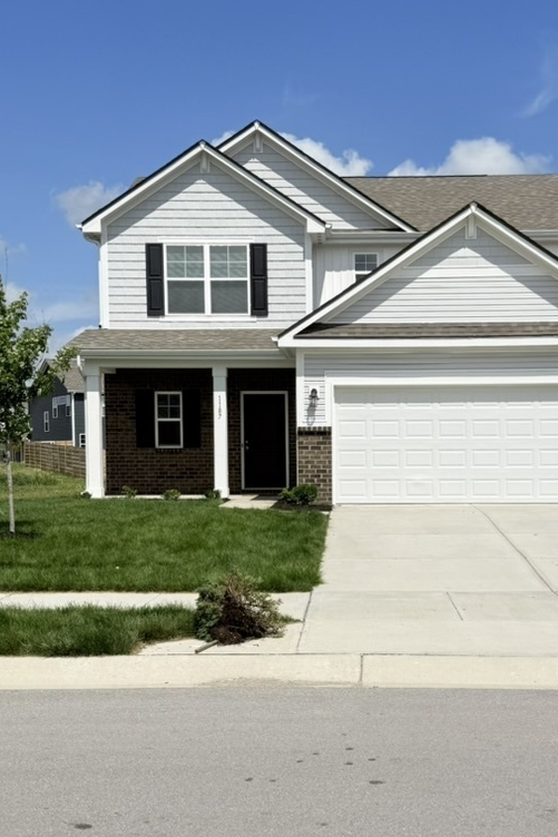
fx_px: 791
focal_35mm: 34
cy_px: 404
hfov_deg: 38.5
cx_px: 360
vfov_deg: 55.8
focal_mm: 6.76
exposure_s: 1/11905
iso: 80
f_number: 1.78
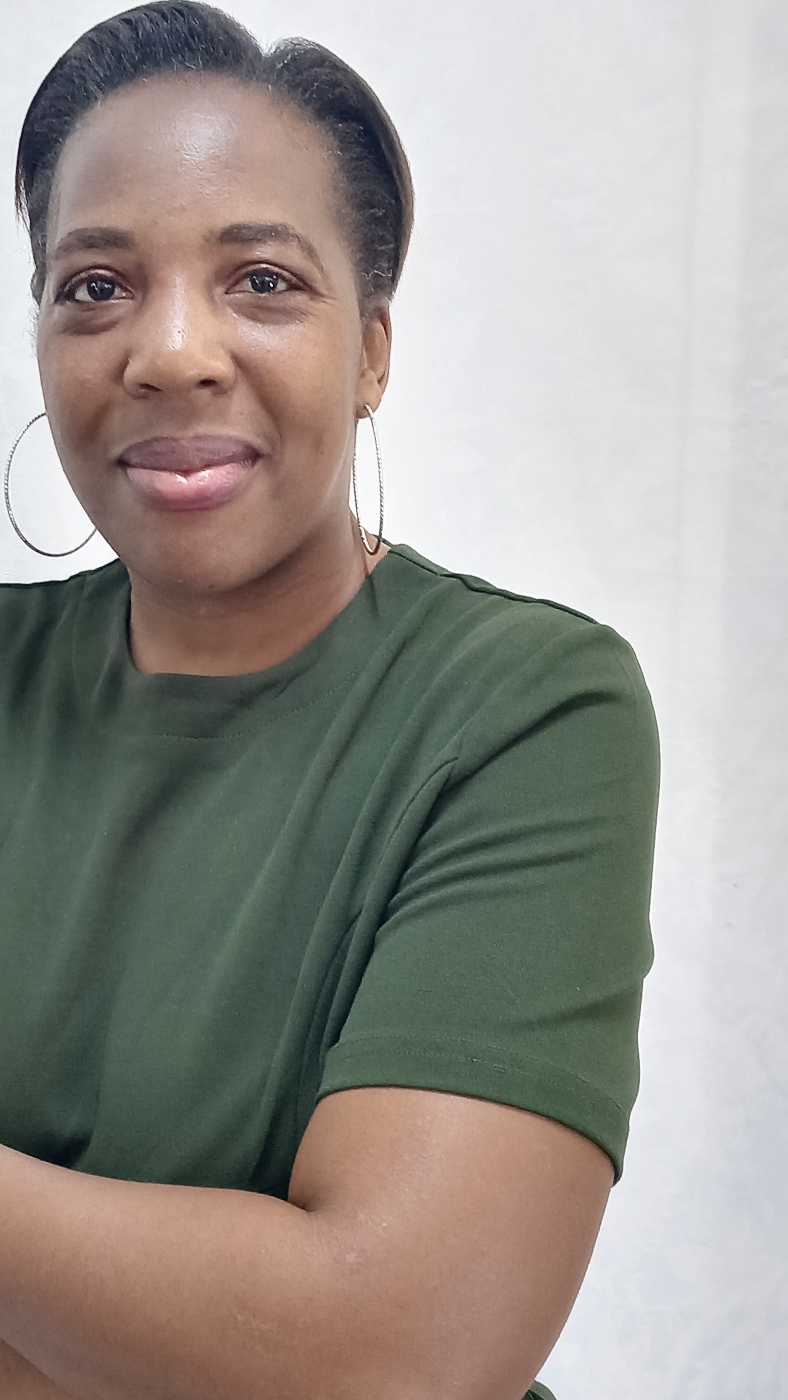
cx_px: 193
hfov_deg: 20.6
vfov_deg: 36.0
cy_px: 650
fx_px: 2154
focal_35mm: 58
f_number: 1.8
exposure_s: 1/50
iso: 666
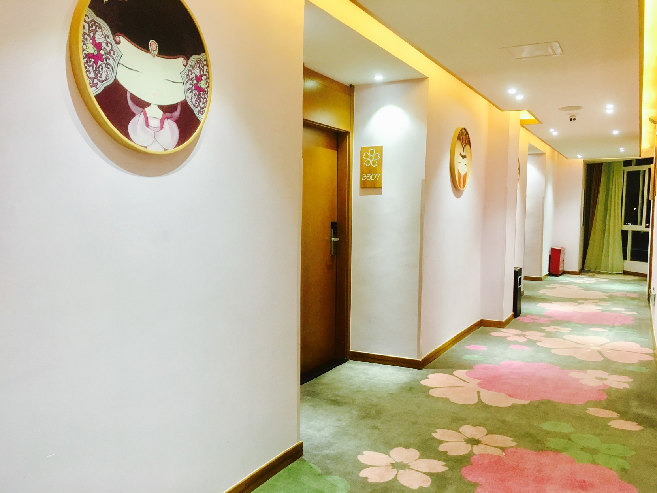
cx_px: 328
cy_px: 246
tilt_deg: -1.4
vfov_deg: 48.2
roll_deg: -1.2
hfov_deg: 61.7
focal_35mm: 29
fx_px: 550
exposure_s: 1/33
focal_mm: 4.15
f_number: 2.2
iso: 125
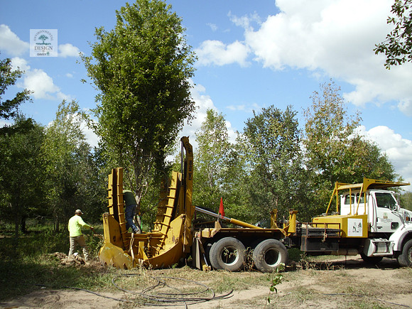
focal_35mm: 38
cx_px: 206
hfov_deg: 49.0
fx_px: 452
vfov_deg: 37.7
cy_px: 154
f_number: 7.3
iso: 50
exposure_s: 1/117
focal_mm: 6.3
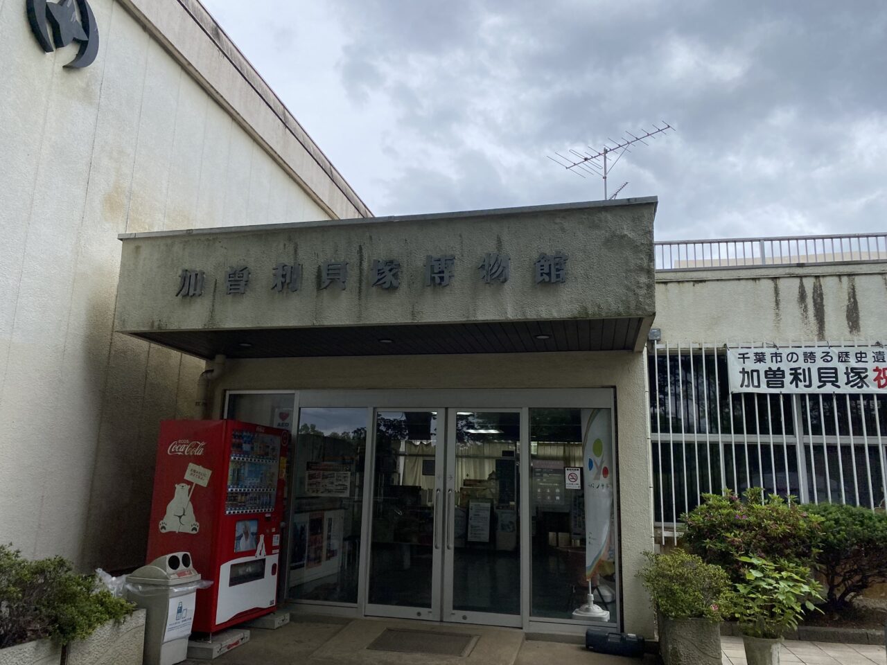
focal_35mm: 26
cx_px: 444
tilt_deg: +8.9
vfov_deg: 53.1
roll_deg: -0.5
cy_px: 332
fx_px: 666
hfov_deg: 67.3
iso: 32
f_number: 1.8
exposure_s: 1/3040
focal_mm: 4.25
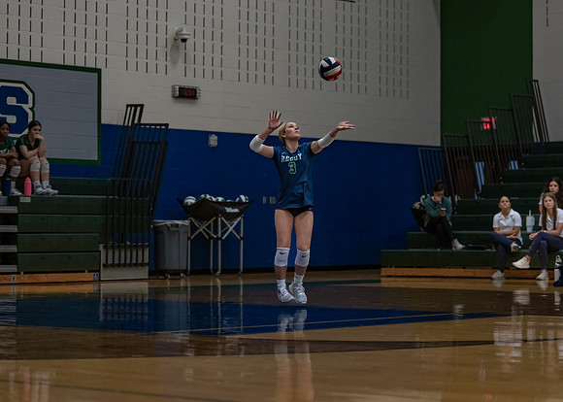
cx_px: 282
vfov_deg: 15.4
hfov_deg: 21.4
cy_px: 201
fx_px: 1491
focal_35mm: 93
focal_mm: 89
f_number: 2.8
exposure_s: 1/1000
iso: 2500
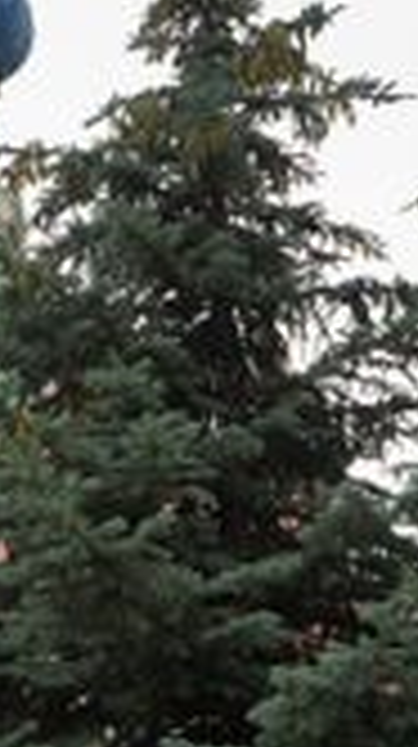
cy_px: 500
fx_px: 2036
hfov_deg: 11.2
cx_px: -222
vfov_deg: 20.7
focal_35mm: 103
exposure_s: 1/100
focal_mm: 35
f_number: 4.5
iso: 100
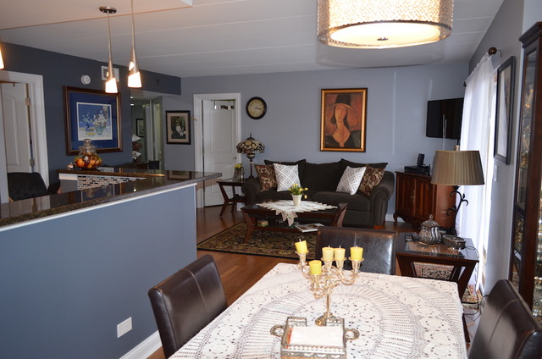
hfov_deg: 67.5
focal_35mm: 27
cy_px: 180
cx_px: 271
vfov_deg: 47.7
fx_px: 406
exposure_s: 1/60
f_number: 3.5
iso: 560
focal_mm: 18
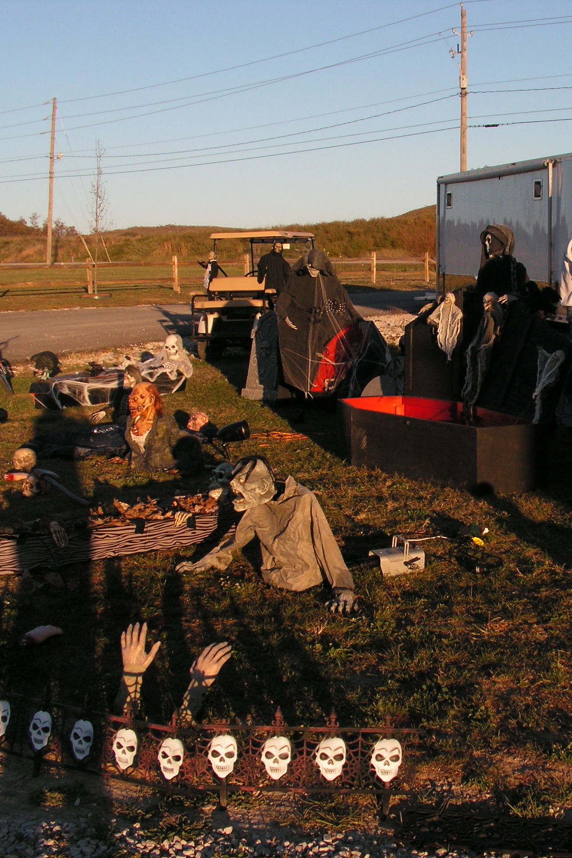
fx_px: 1192
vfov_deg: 39.6
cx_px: 427
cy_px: 429
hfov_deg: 26.7
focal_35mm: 50
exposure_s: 1/200
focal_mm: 6
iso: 50
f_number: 4.8
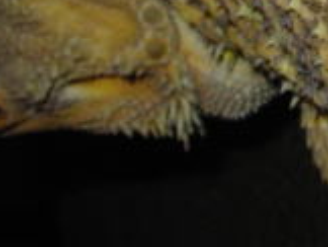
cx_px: 492
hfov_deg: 11.5
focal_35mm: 165
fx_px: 1566
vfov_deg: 8.9
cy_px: -43
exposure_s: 1/32
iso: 50
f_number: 4.9
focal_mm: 6.3
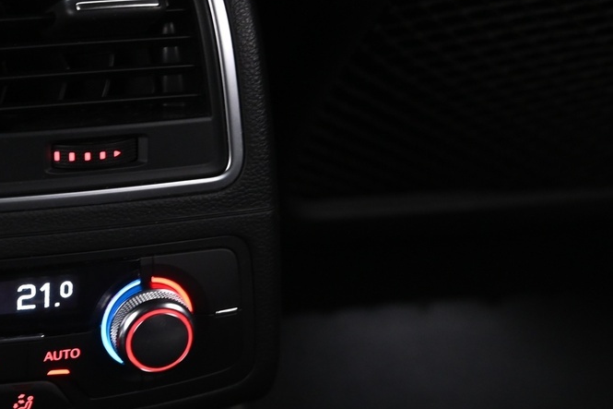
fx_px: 1413
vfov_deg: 16.4
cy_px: 174
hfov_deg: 23.1
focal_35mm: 83
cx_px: -57
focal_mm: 34
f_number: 4
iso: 2000
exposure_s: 1/10
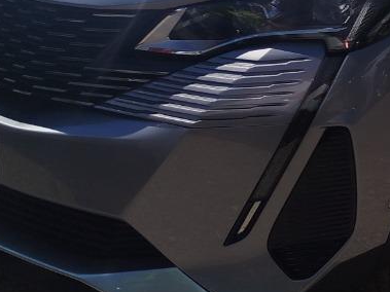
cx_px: 300
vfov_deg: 17.8
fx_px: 912
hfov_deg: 23.8
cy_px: 10
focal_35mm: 81
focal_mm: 5.31
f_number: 1.7
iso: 50
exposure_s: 1/4593
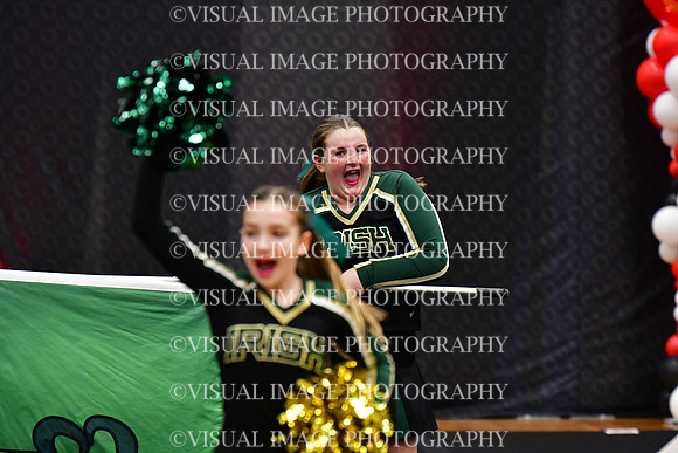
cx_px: 339
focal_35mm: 300
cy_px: 226
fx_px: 5651
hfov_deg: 6.9
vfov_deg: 4.6
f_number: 3.5
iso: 4000
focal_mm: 200
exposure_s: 1/500
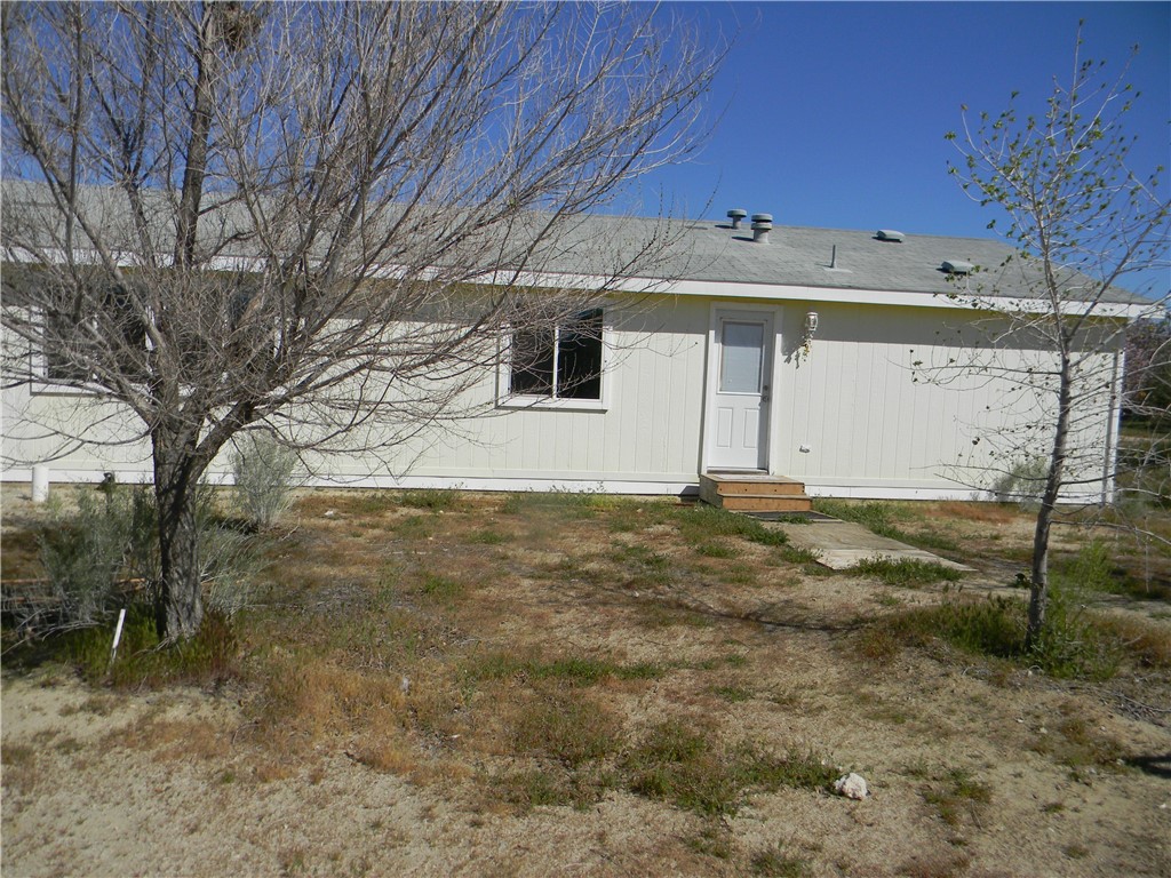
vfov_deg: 49.7
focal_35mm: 28
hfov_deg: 63.4
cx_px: 586
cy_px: 439
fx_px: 947
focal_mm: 5
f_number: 7
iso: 80
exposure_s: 1/561
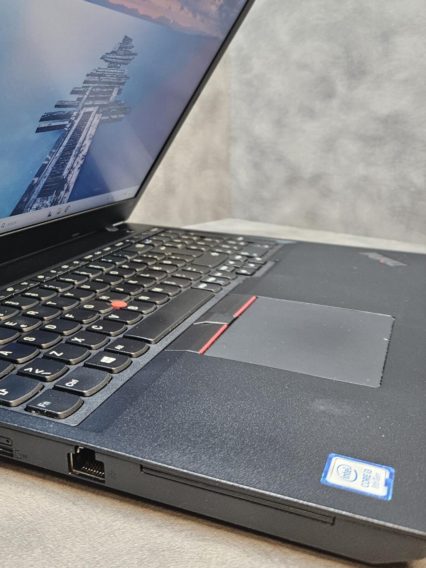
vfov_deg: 45.6
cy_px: 163
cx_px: 103
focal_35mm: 40
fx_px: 656
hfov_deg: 35.1
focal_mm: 5.4
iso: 500
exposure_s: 1/100
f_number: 1.8
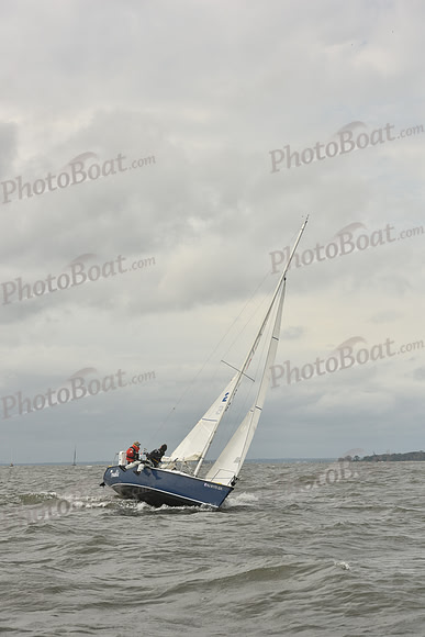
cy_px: 318
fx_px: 1416
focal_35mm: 80
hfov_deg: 17.1
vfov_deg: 25.4
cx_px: 212
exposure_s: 1/1600
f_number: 9
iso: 320
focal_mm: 80
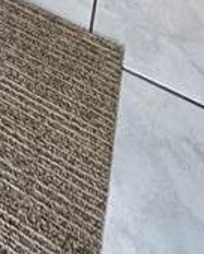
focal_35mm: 86
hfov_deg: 14.8
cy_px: -525
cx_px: -198
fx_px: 647
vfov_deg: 11.2
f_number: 2.2
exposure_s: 1/120
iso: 160
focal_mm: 2.22
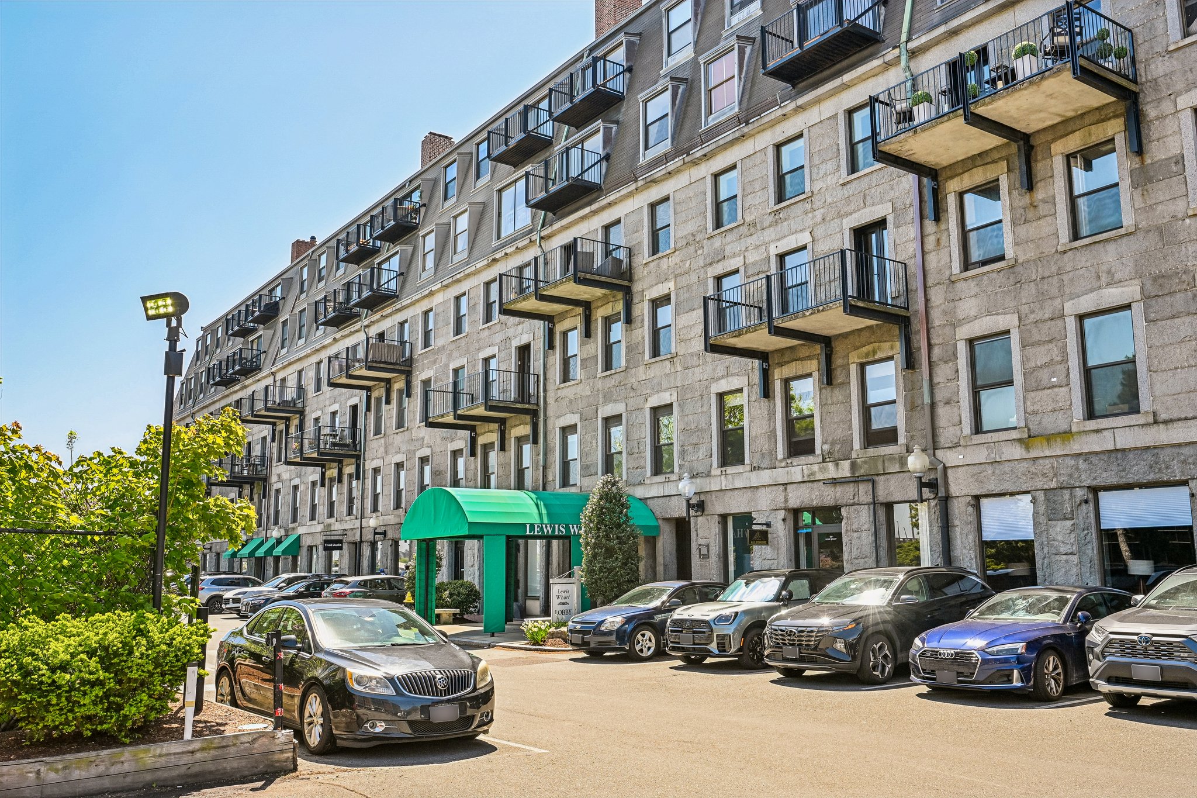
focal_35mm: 30
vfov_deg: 43.6
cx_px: 598
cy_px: 399
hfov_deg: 61.9
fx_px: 997
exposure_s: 1/320
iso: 400
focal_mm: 30
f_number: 8
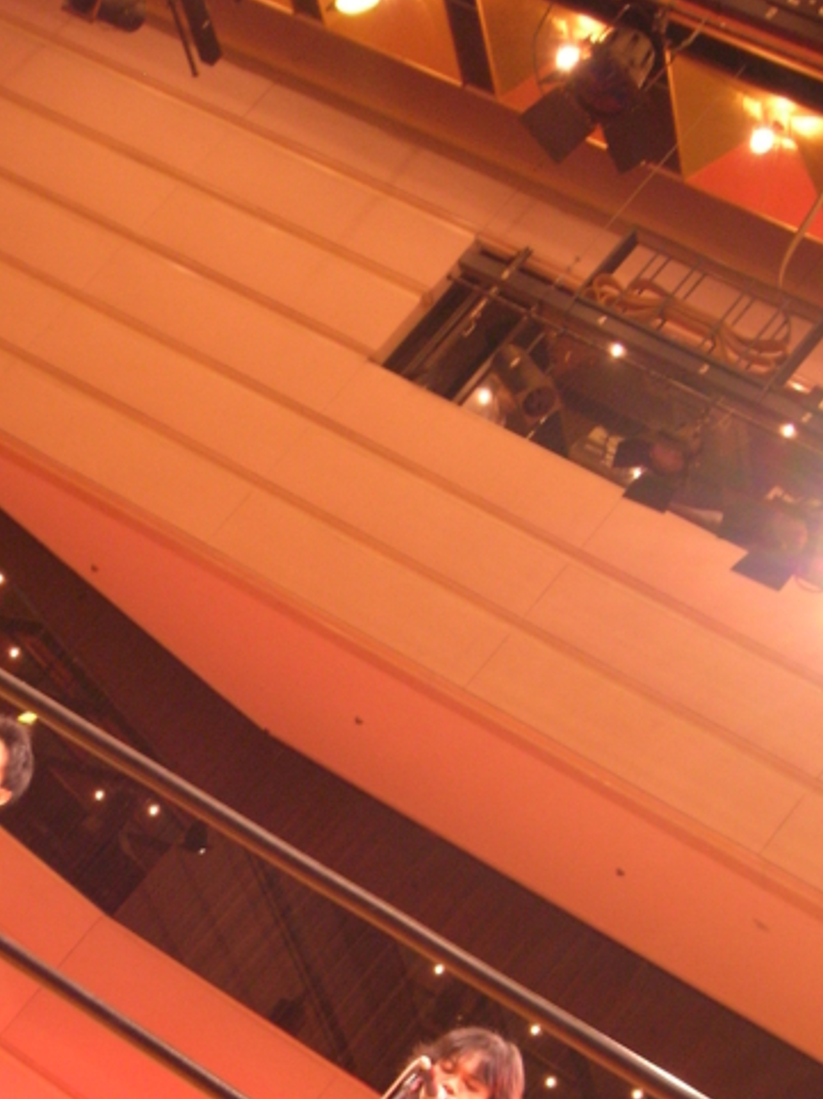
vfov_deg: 23.2
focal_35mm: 83
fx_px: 2633
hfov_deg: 17.6
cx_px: 157
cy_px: 887
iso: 106
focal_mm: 8.4
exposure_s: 1/3.6
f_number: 3.3
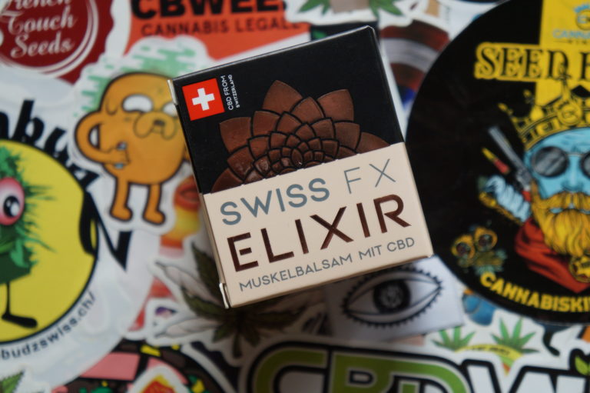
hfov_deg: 25.1
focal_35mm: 81
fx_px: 1327
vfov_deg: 16.8
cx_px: 295
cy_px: 196
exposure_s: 1/125
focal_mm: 54
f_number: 5.6
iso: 400
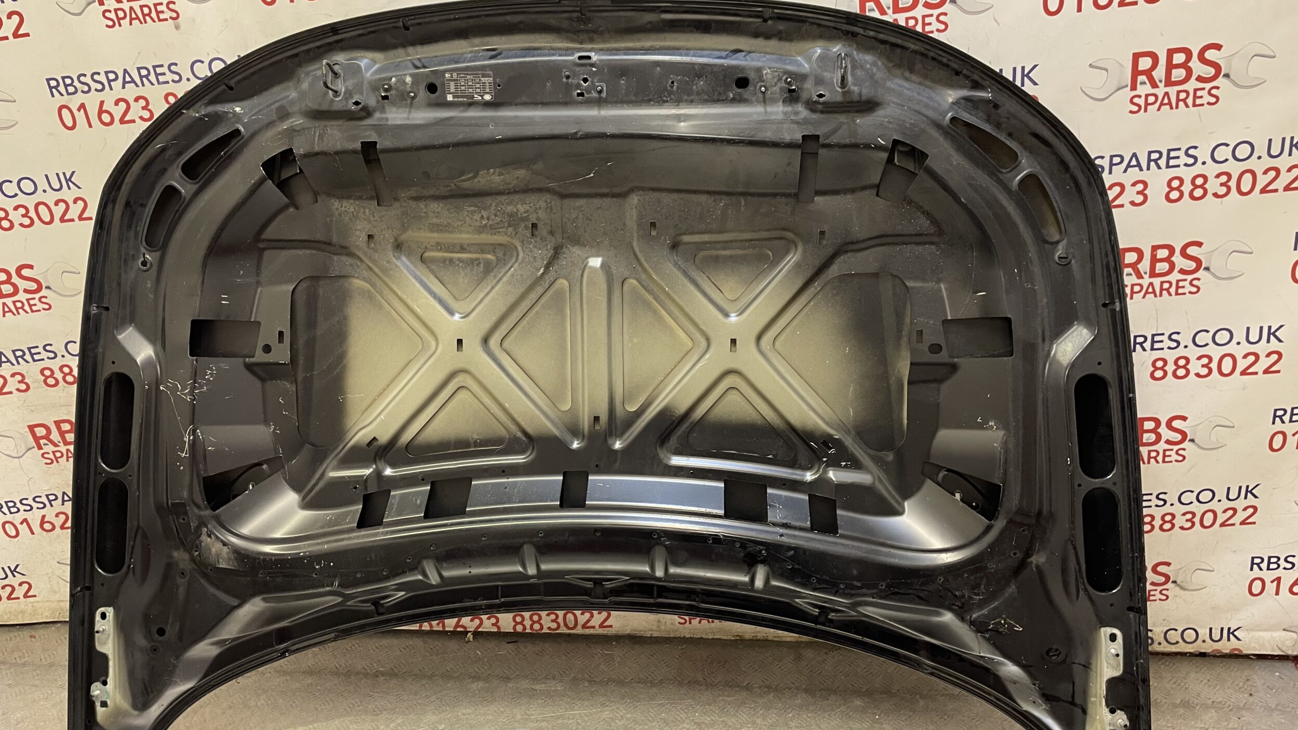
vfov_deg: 40.2
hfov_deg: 66.1
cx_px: 644
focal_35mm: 29
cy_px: 364
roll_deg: +1.7
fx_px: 998
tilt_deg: -23.5
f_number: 1.6
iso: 200
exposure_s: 1/50
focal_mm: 4.2
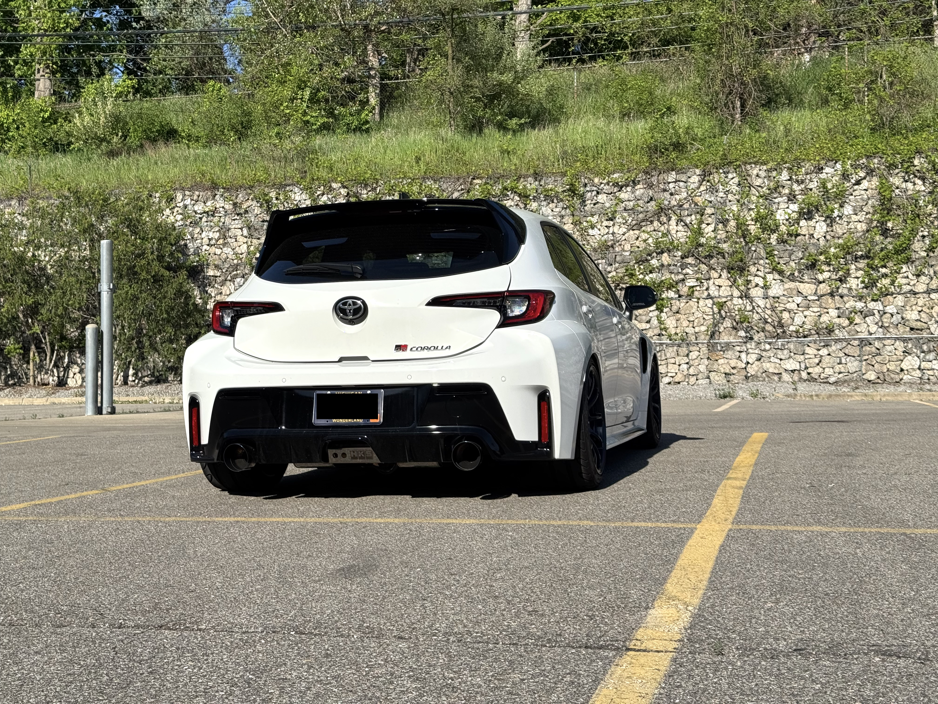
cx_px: 469
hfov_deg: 39.7
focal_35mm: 48
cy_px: 352
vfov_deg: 30.3
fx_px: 1301
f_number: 1.78
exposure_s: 1/5376
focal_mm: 6.76
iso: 64
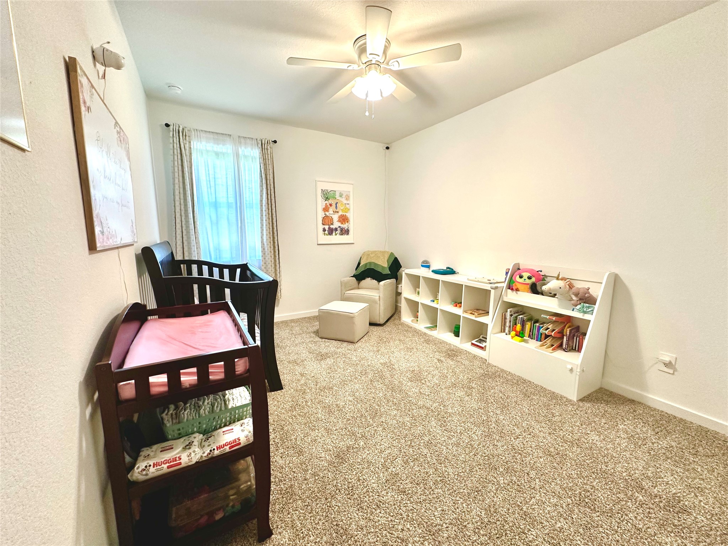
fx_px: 294
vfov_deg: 85.7
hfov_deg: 102.1
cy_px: 273
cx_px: 364
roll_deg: -0.4
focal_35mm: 14
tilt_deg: -8.8
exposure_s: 1/60
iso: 200
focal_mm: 2.22
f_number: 2.2
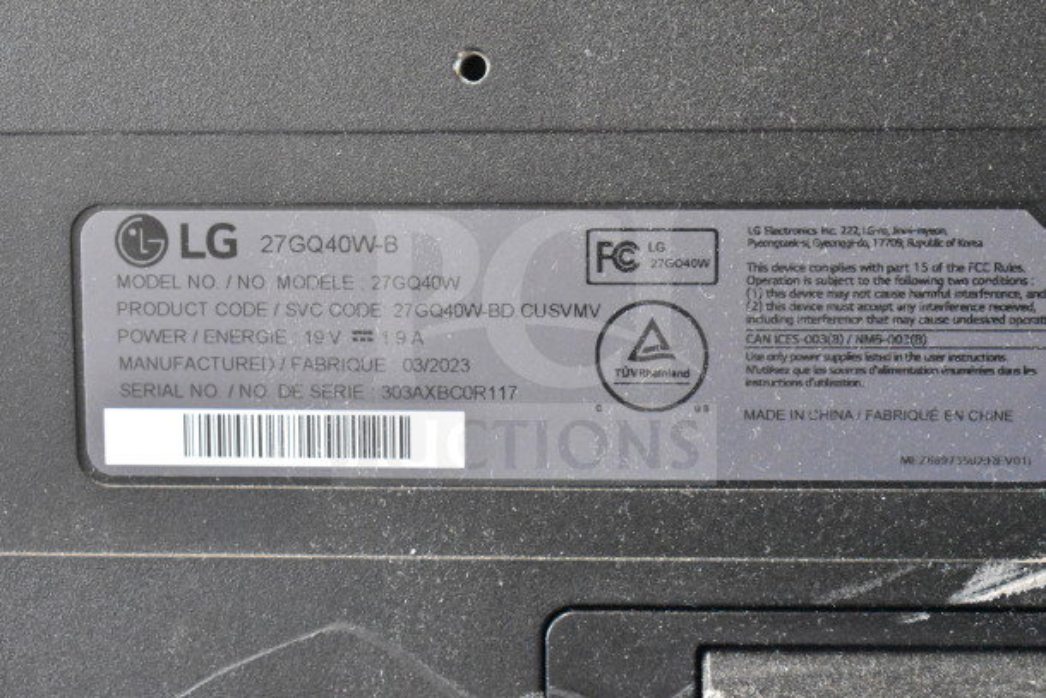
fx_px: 2005
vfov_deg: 19.7
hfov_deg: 29.2
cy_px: 349
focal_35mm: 69
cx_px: 523
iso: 12800
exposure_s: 1/80
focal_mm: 46
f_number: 5.3
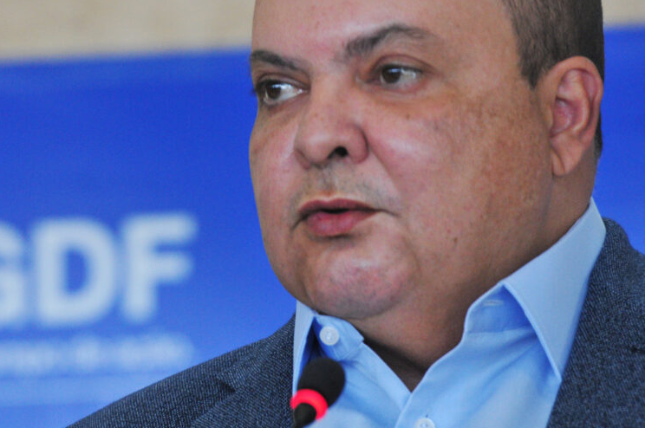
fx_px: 7390
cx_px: 322
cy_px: 153
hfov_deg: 5.0
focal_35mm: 413
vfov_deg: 3.3
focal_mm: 200
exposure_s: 1/100
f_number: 4.5
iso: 1000
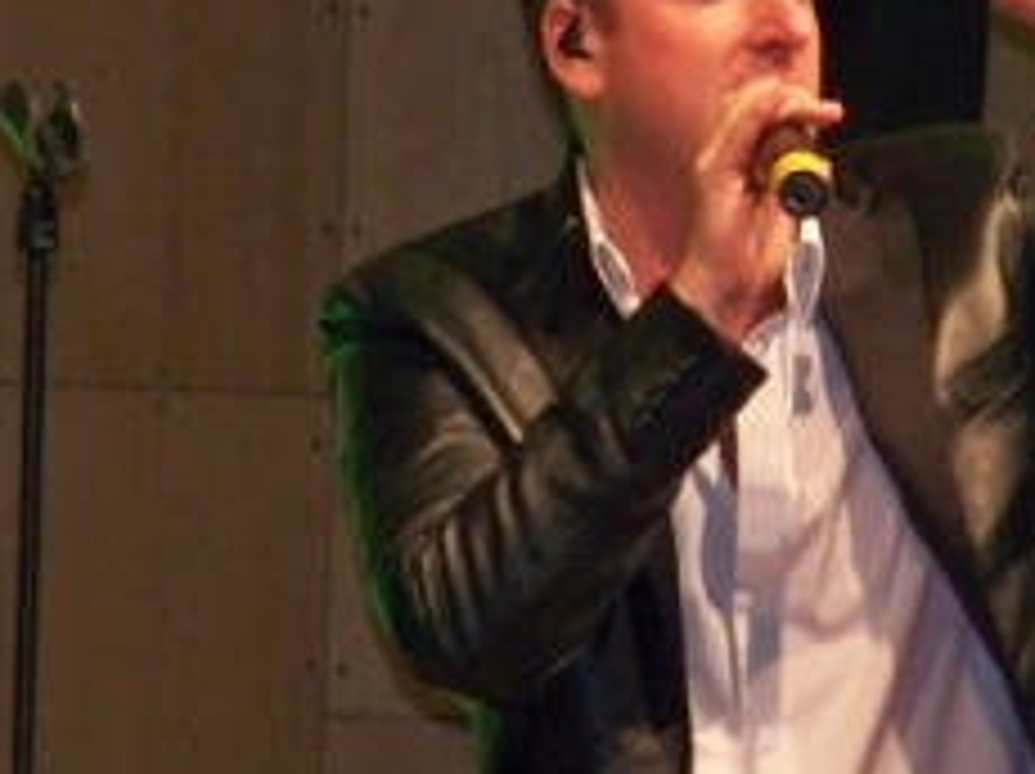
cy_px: 212
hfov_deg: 2.6
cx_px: 810
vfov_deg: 1.9
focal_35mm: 773
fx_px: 23088
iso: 400
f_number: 4.8
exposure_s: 1/50
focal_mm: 70.2
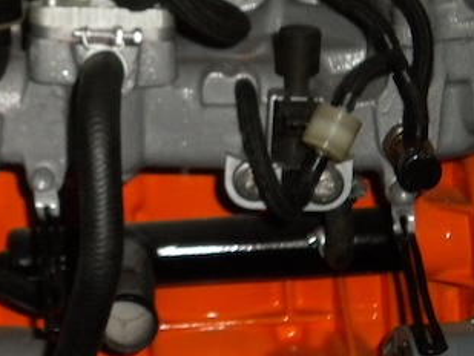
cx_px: 29
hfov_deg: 14.7
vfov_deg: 11.2
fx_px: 1808
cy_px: 75
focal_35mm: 132
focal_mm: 12.3
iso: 400
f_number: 4.6
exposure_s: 1/60
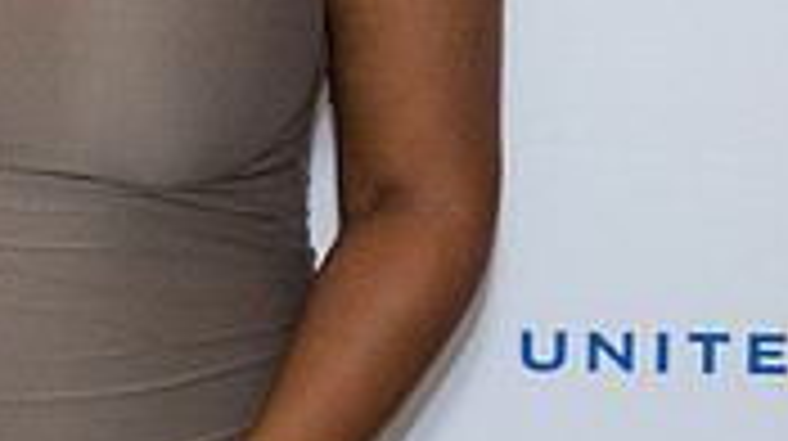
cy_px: -142
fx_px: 3778
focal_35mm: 181
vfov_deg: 6.6
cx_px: -261
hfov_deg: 11.6
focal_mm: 52
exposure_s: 1/125
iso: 3200
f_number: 4
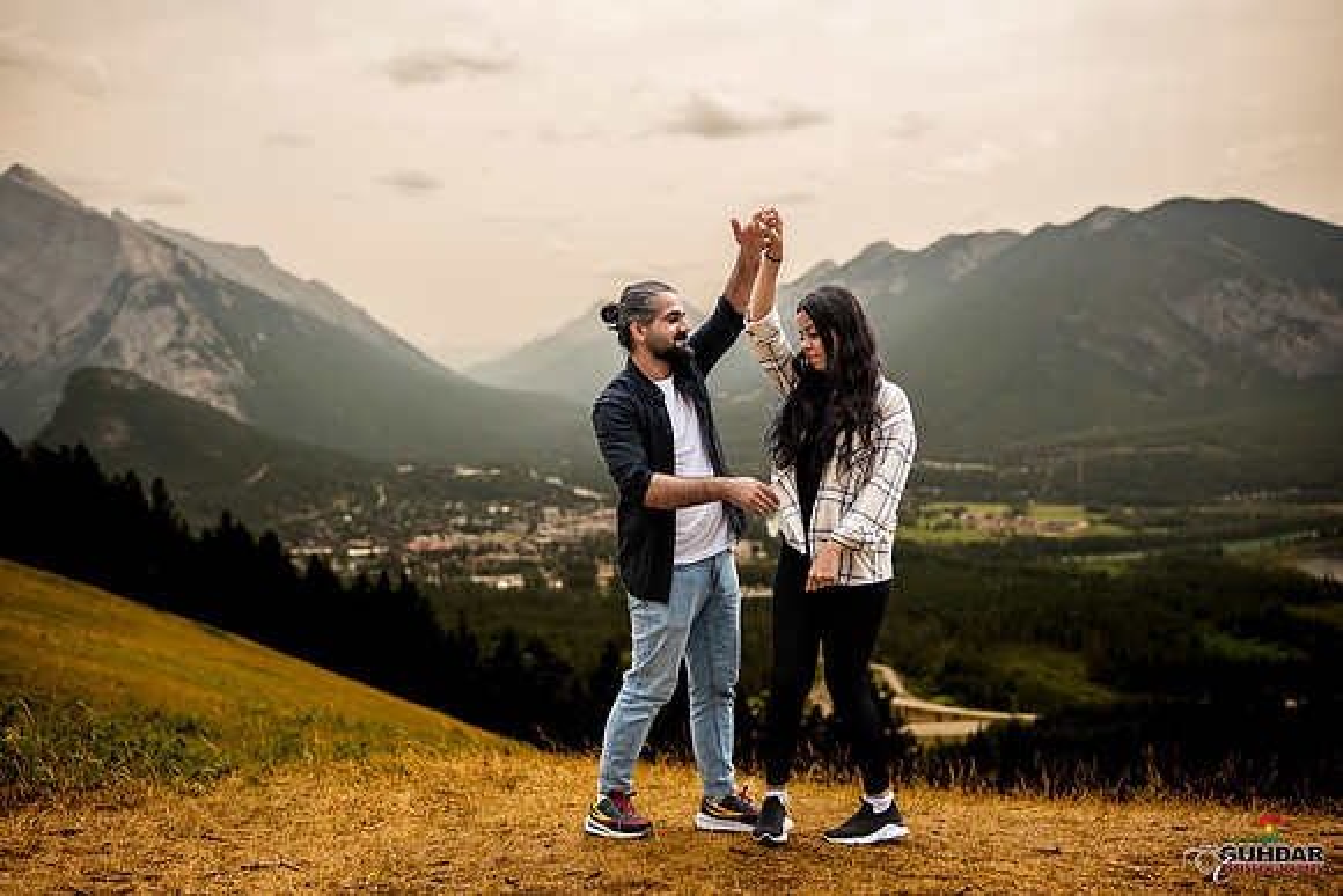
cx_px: 672
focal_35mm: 35
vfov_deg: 37.9
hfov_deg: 54.4
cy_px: 448
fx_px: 1306
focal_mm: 35
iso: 200
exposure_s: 1/5000
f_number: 2
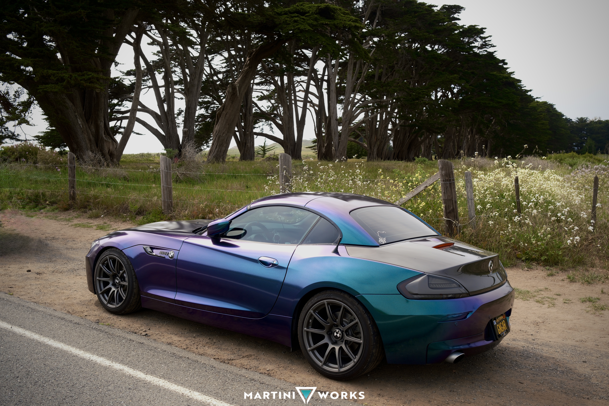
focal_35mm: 35
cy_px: 203
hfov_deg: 54.4
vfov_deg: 37.9
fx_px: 592
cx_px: 304
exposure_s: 1/240
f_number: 5.6
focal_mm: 23
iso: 125
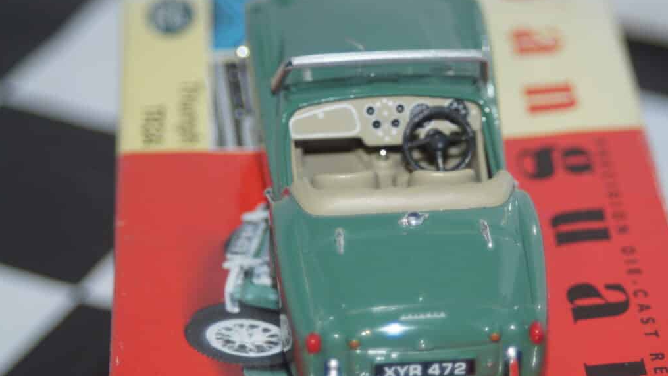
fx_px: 2622
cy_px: 208
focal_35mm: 148
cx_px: 352
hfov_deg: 14.5
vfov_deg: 8.2
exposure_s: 1/160
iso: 250
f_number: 5.6
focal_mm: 70
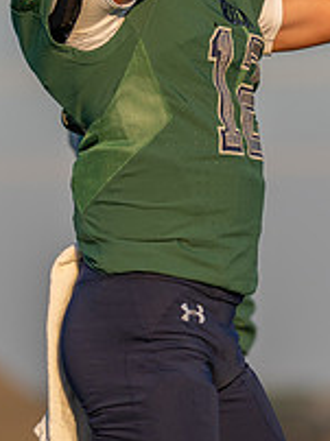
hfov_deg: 2.1
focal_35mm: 694
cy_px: 57
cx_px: 269
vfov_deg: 2.9
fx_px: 8840
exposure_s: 1/2000
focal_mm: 200
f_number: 2.8
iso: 160
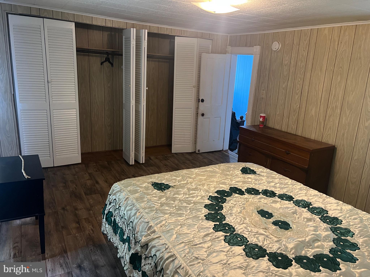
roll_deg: -1.1
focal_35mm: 26
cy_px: 138
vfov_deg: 53.1
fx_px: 278
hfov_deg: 67.3
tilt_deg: -15.7
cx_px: 185
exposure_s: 1/60
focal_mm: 5.7
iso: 400
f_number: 1.5
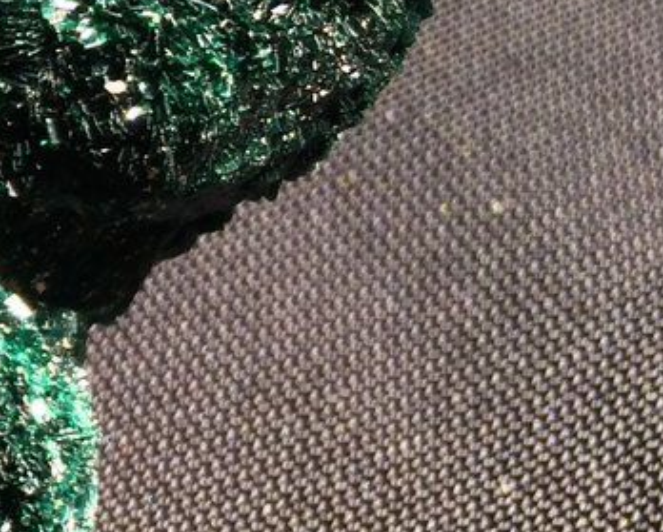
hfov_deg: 12.7
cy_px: 276
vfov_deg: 11.9
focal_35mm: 130
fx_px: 2553
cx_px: -716
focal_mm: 4.15
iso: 64
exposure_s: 1/30
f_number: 2.2
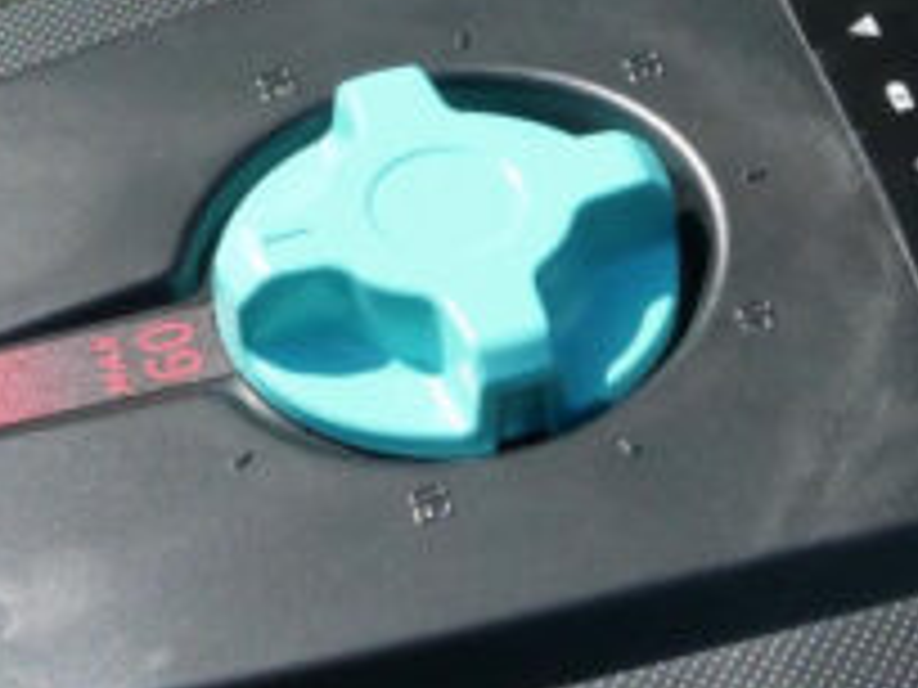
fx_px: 5171
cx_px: 526
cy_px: 477
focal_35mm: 195
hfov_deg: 10.1
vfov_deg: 7.6
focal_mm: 17
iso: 400
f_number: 8
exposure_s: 1/800
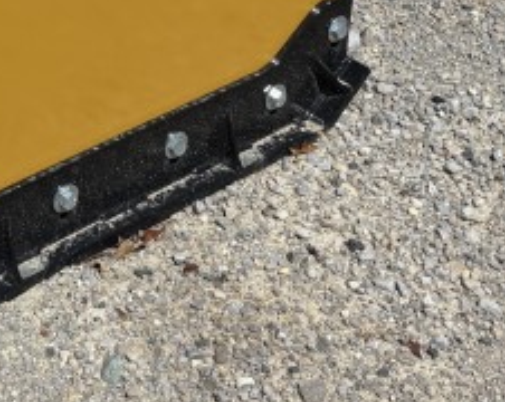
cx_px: -69
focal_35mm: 90
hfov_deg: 20.2
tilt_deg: -23.1
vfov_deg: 16.2
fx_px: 1343
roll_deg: +1.4
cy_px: -100
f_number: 1.6
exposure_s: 1/5076
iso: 50
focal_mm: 5.96
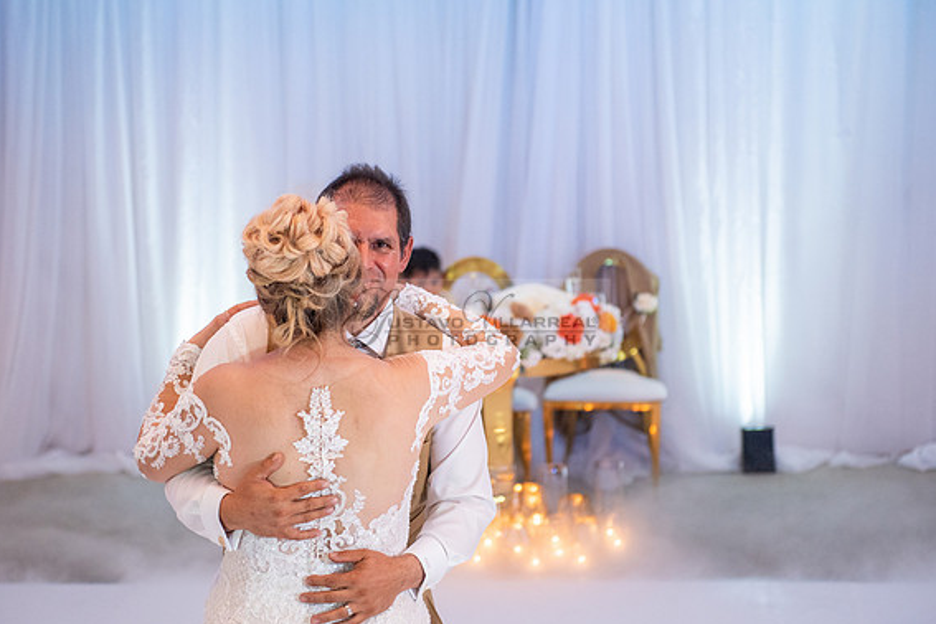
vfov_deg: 15.9
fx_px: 2236
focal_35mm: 86
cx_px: 439
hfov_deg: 23.6
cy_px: 315
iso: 1000
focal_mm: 70
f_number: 2.8
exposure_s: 1/125
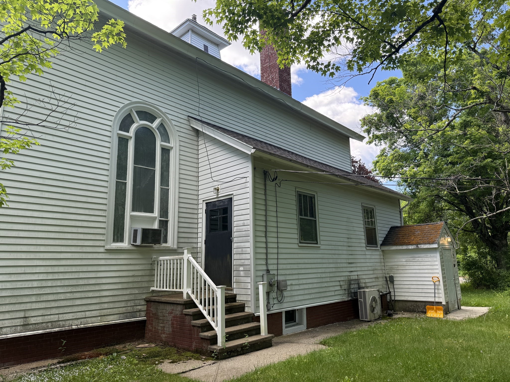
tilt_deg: +13.4
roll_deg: +0.9
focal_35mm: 24
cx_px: 255
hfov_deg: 71.6
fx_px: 354
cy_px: 191
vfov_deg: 56.8
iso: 100
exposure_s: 1/598
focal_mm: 6.76
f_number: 1.78
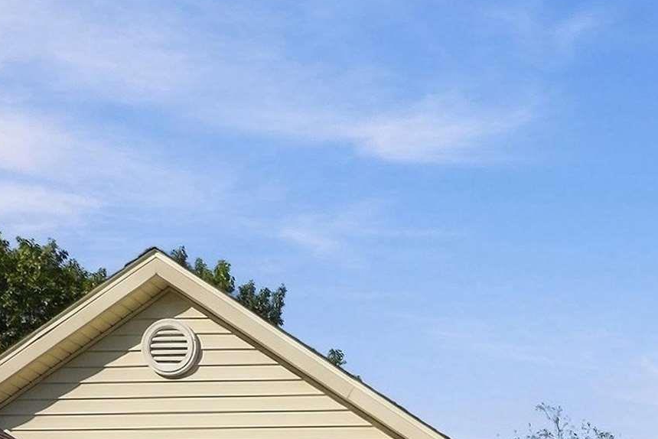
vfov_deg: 20.5
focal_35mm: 50
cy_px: 754
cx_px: 751
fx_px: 914
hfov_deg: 33.6
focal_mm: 14
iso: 640
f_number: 5.6
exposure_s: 1/6400
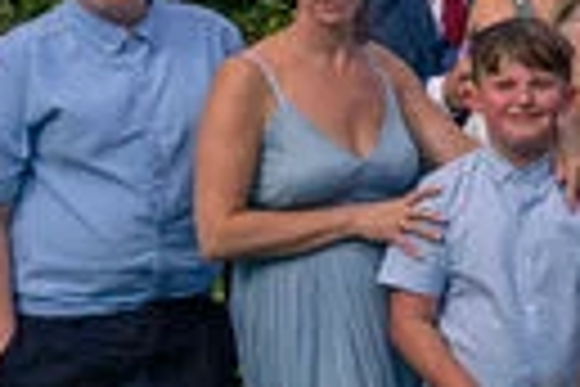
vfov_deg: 6.1
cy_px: -7
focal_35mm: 223
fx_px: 3592
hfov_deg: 8.5
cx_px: 1340
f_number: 8
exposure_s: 1/500
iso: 320
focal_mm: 28
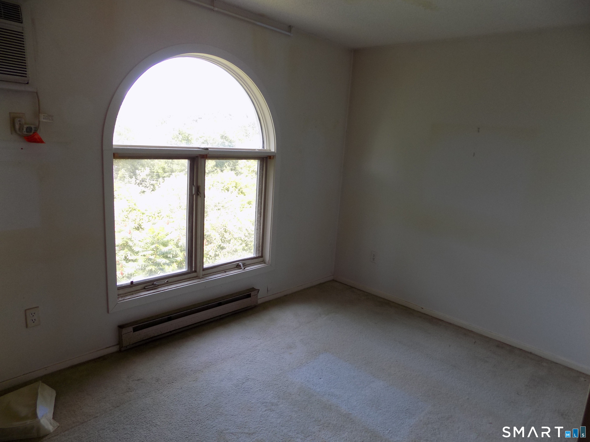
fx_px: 392
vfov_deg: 58.9
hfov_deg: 73.9
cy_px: 221
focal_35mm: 23
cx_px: 295
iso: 80
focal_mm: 4
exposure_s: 1/30
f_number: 3.1
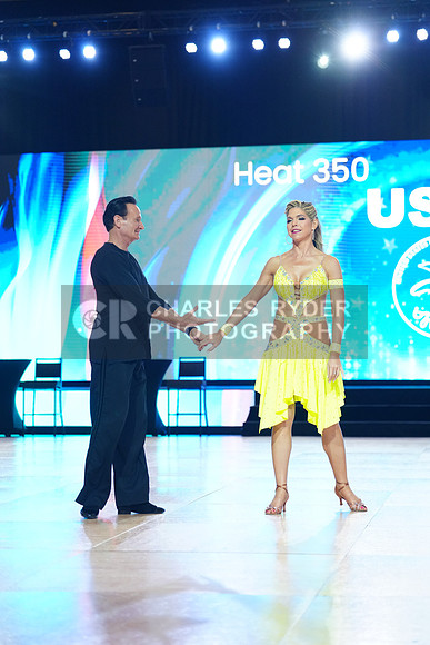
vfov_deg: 26.0
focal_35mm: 78
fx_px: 1397
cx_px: 215
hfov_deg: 17.5
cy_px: 322
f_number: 2.8
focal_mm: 78
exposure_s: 1/500
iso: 2000
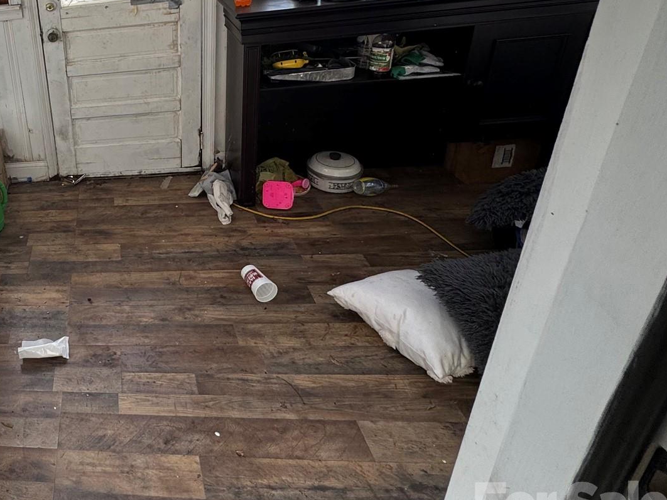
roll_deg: +7.9
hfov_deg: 54.2
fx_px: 520
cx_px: 32
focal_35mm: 27
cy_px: 123
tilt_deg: -21.2
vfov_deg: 49.2
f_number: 2.2
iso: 40
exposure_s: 1/309
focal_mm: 2.22
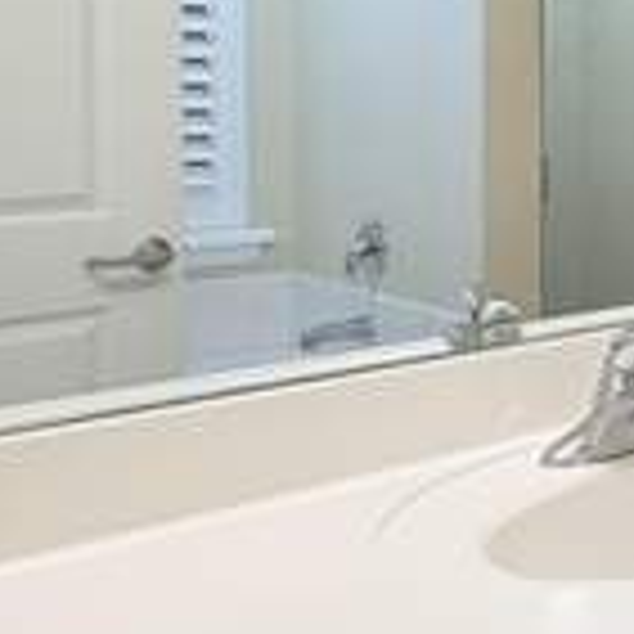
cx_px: 1066
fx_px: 870
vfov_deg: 38.6
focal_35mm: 42
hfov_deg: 24.4
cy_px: 130
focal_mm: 2.22
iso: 160
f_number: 2.2
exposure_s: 1/120
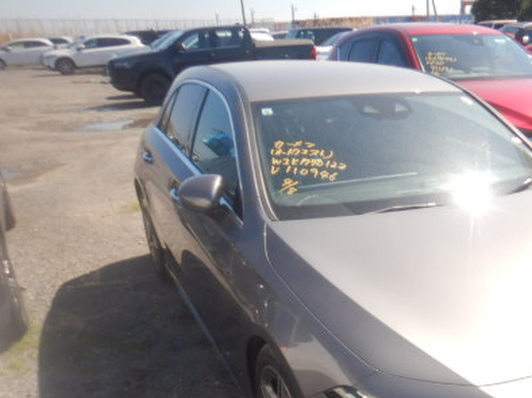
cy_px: 313
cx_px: 428
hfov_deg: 45.4
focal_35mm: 39
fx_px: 599
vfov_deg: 35.7
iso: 125
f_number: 2.8
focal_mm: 4.3
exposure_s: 1/320
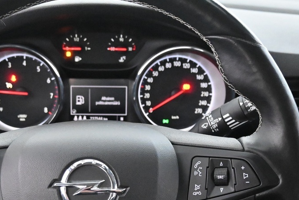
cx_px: 117
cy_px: 174
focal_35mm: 71
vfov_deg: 19.0
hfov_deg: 28.5
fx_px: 586
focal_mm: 19.5
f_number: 3.8
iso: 7200
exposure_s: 1/30
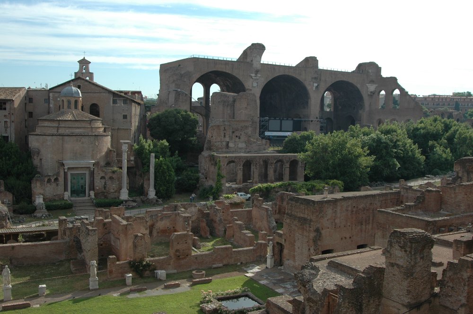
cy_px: 157
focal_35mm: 36
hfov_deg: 53.2
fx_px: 472
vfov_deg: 36.8
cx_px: 236
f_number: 7.1
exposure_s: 1/500
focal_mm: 24
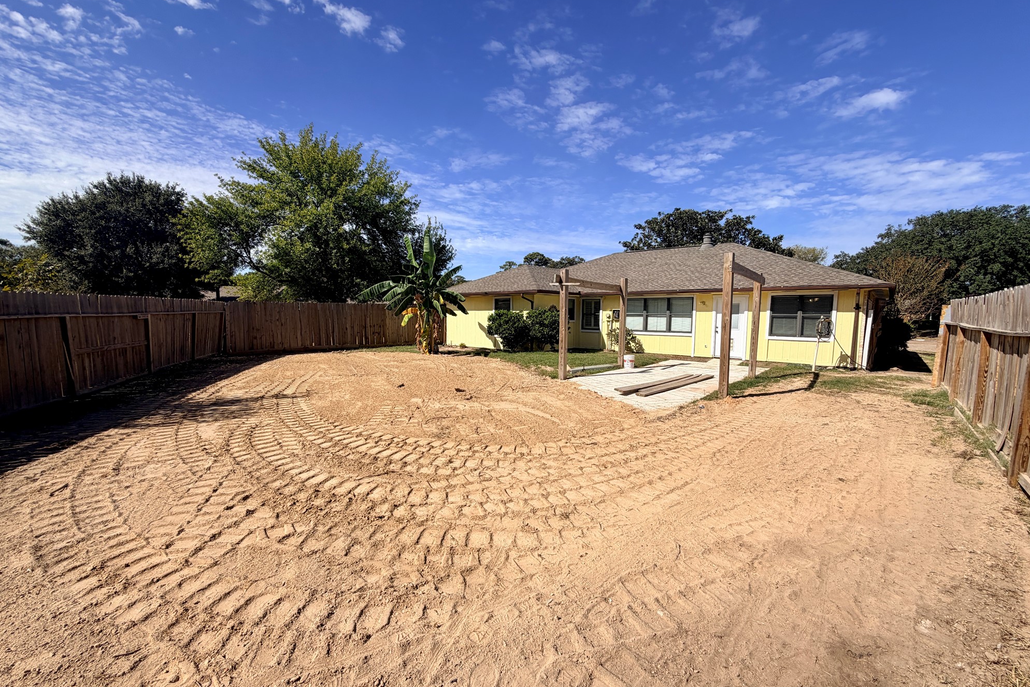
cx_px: 514
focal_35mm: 15
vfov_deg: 77.3
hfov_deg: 100.4
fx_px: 429
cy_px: 357
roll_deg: +0.3
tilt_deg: -5.1
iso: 20
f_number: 2.2
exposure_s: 1/1211
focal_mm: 2.22
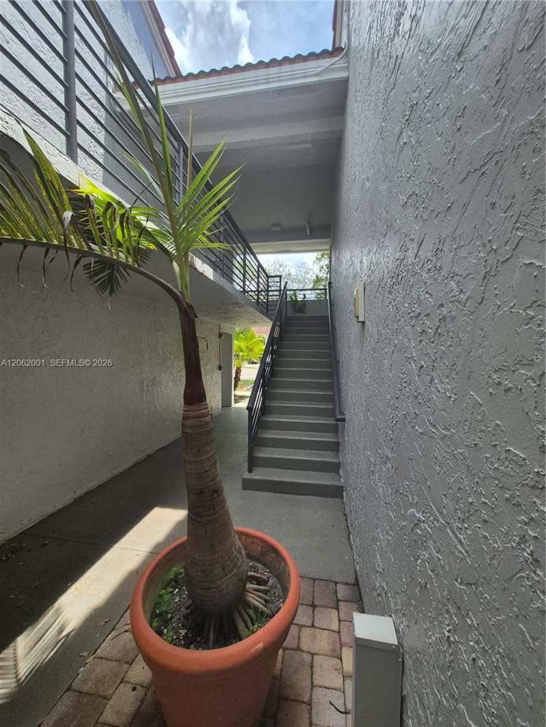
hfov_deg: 89.9
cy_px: 364
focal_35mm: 13
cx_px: 273
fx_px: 273
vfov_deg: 106.2
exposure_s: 1/898
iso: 50
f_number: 2.2
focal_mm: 1.74
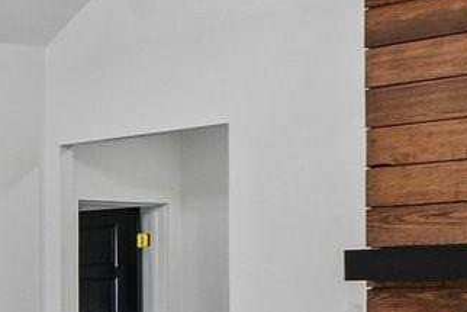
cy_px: 326
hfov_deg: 12.3
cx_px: -861
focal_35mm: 89
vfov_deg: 15.1
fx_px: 1155
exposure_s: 1/40
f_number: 8
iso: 400
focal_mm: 14
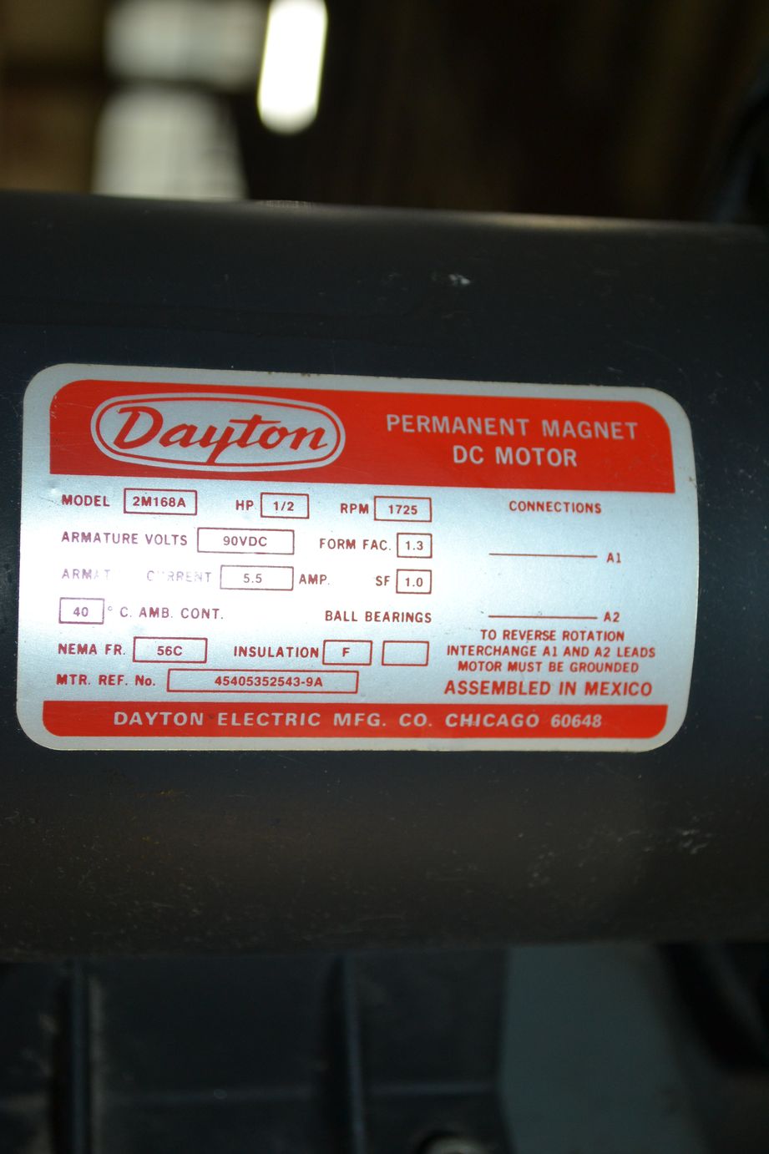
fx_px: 2115
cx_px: 384
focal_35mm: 66
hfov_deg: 20.6
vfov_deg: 30.5
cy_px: 577
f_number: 5.3
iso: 320
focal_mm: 44
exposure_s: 1/60
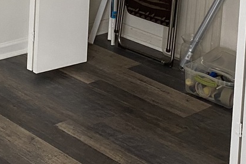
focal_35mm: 94
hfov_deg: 21.2
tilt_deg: -4.2
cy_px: -124
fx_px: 642
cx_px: 26
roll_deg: -2.6
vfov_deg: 13.2
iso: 160
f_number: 1.8
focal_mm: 4.25
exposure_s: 1/60
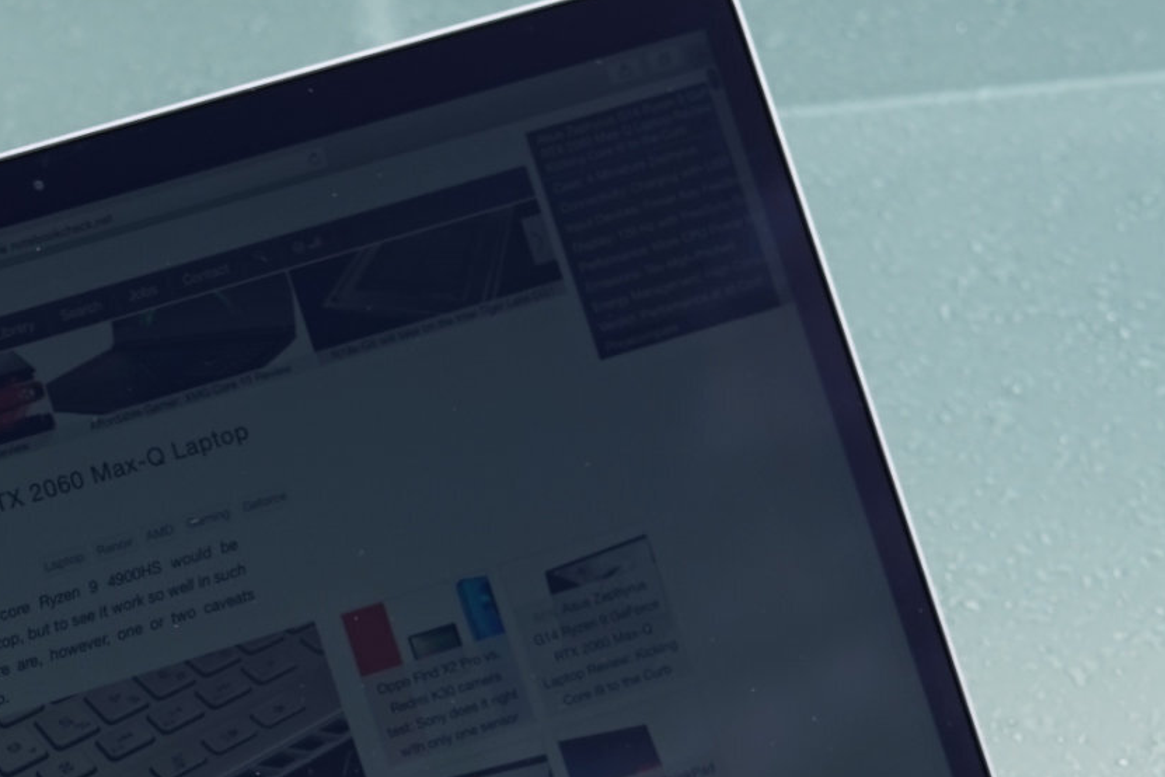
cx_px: 261
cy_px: 1091
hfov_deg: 13.3
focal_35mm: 154
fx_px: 4983
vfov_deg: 8.7
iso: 100
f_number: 5.6
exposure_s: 1/320
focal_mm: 50
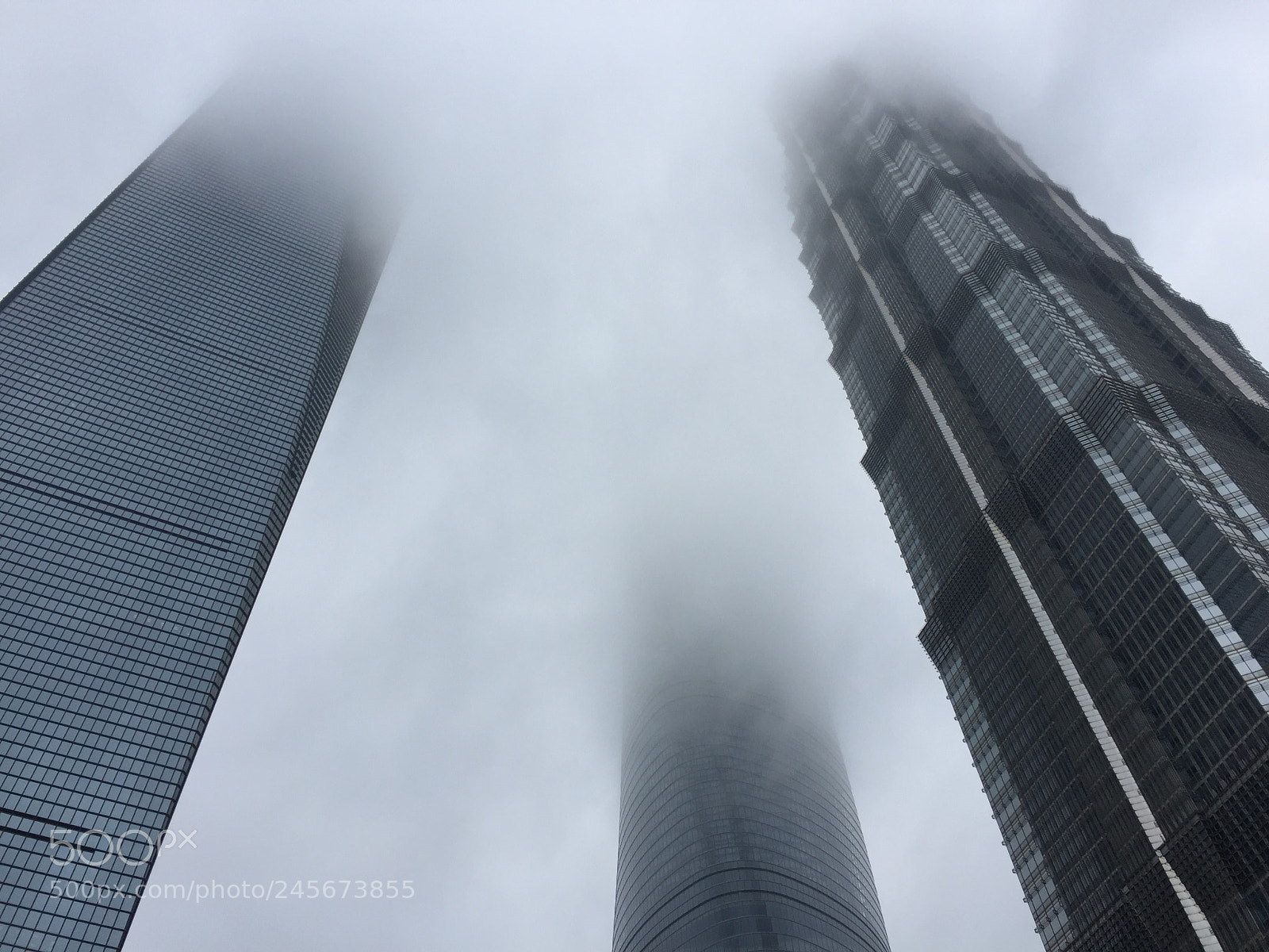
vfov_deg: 48.2
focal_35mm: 29
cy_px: 476
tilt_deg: +56.9
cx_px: 634
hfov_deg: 61.7
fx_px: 1063
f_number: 2.2
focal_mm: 4.15
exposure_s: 1/1412
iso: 32
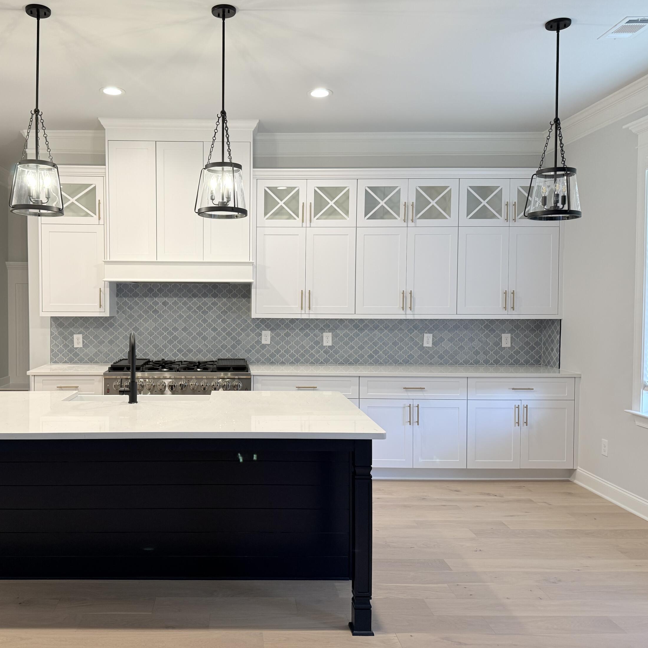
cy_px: 318
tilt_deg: -1.2
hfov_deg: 54.8
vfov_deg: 55.6
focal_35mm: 29
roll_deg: -0.3
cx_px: 235
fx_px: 614
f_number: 1.78
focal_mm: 6.76
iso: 125
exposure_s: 1/120
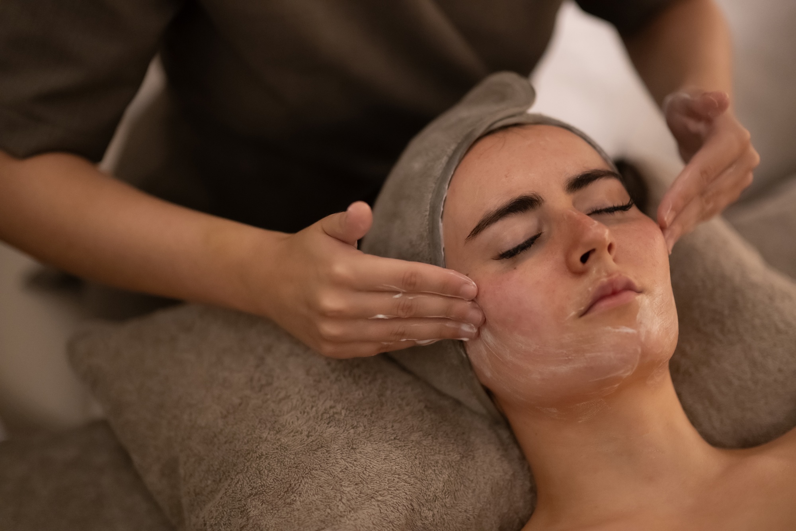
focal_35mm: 85
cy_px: 266
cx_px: 398
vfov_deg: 16.1
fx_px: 1879
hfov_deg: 23.9
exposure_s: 1/250
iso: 7200
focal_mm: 85
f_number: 1.6
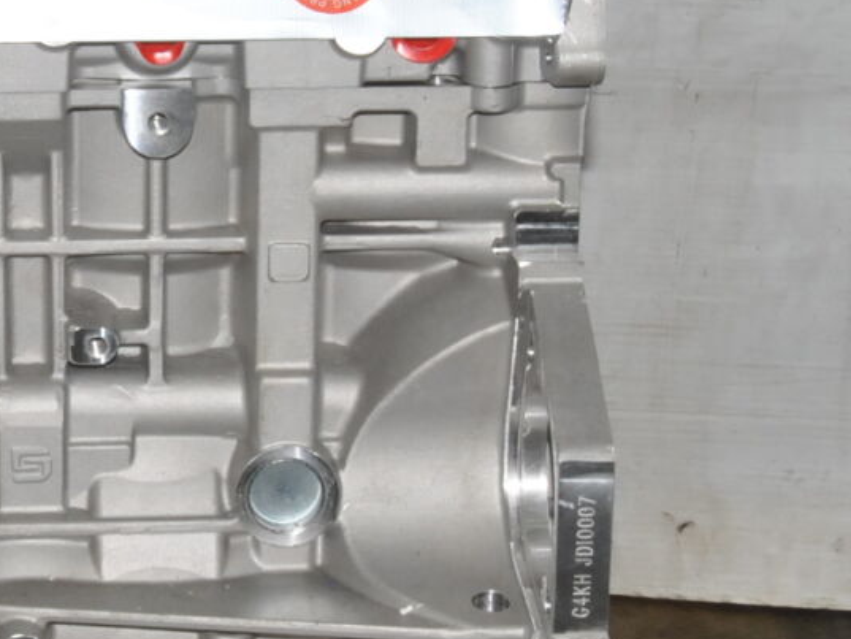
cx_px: -11
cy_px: 243
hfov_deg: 14.5
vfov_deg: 11.1
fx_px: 3281
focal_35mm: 133
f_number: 22
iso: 800
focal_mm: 31
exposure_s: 1/200
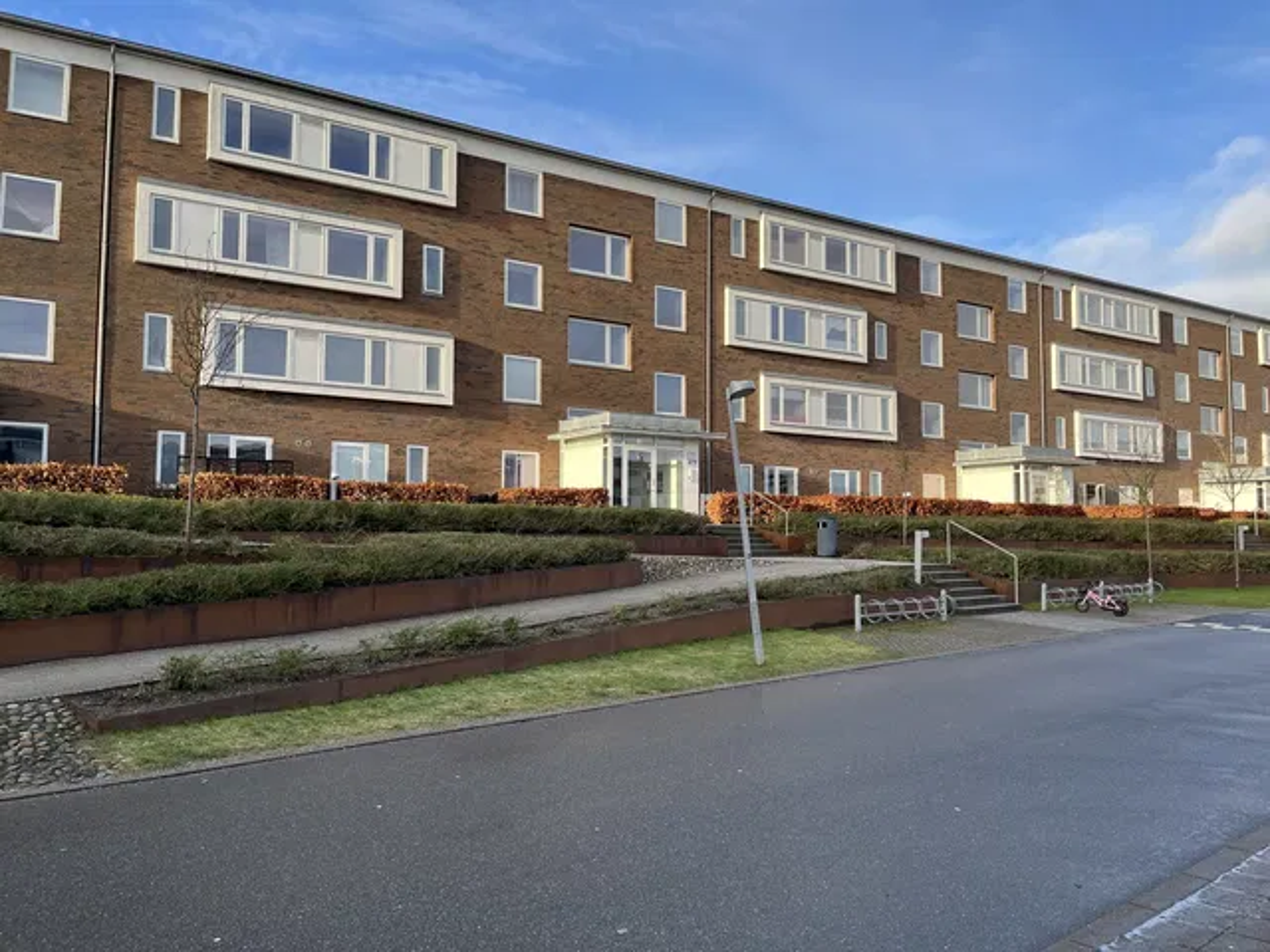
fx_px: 954
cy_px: 476
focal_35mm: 26
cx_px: 635
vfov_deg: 53.1
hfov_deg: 67.3
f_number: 1.6
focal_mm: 5.1
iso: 50
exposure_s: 1/833
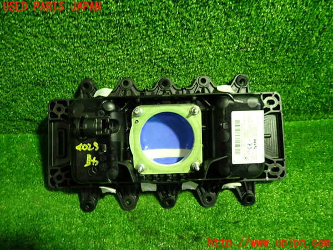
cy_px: 125
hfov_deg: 69.4
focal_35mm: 25
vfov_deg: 54.9
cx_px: 166
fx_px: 240
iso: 250
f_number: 2
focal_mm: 4.5
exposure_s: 1/30
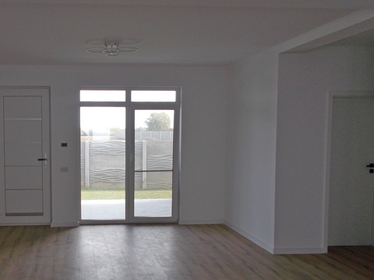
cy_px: 160
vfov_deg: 38.6
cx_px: 108
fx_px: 400
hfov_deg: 48.8
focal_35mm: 37
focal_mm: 4.6
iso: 80
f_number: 3.2
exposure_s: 1/80
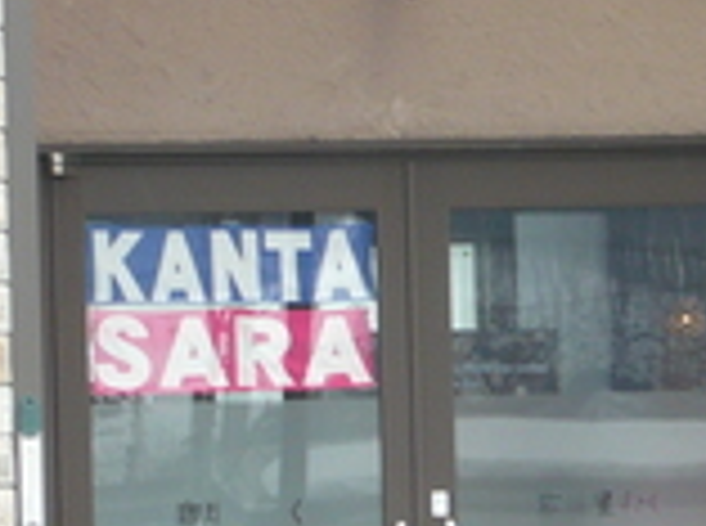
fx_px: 8730
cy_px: 452
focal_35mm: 429
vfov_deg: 3.5
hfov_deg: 4.6
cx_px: 697
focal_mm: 16.5
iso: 100
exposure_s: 1/160
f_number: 5.1
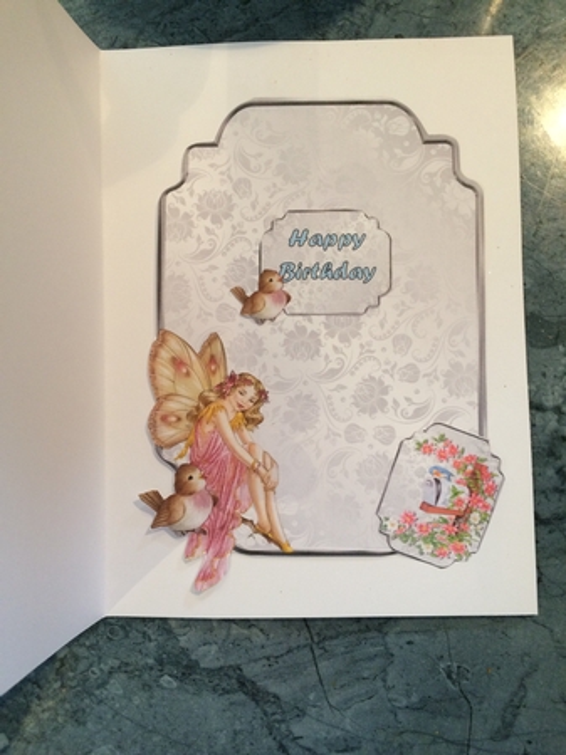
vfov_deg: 61.7
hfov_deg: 48.2
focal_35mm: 29
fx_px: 633
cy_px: 378
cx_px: 283
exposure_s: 1/33
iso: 125
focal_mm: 4.15
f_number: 2.2
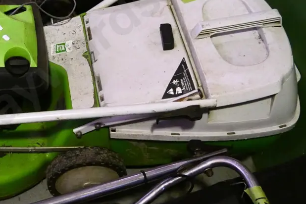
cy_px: 63
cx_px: 65
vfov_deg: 21.8
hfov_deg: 31.6
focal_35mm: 62
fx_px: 527
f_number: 3.9
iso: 6400
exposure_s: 1/320
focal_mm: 18
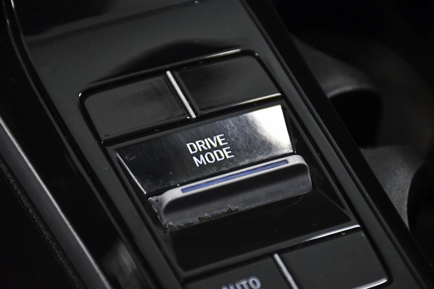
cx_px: 217
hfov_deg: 11.8
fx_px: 2098
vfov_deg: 7.9
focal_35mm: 174
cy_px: 144
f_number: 5.6
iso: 2500
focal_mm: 116
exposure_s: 1/250
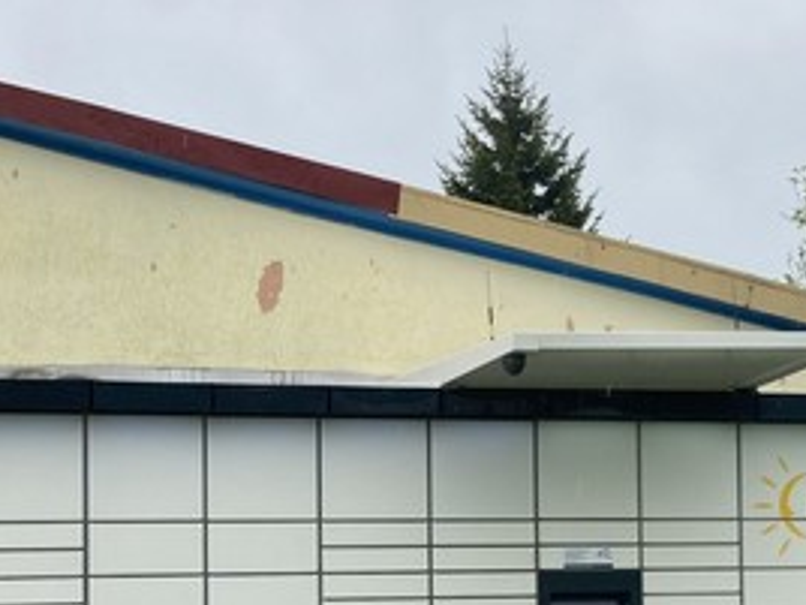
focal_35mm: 73
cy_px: 492
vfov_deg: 19.9
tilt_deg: +4.2
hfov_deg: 26.5
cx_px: 280
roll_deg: +0.0
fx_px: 1700
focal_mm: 3.99
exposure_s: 1/517
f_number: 1.8
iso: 20
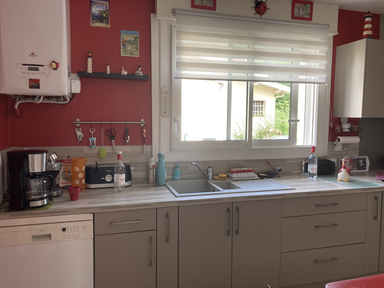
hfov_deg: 63.4
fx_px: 311
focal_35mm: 28
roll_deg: -0.1
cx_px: 192
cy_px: 144
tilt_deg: -3.7
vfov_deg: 49.7
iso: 40
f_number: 1.8
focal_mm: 3.99
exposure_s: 1/121
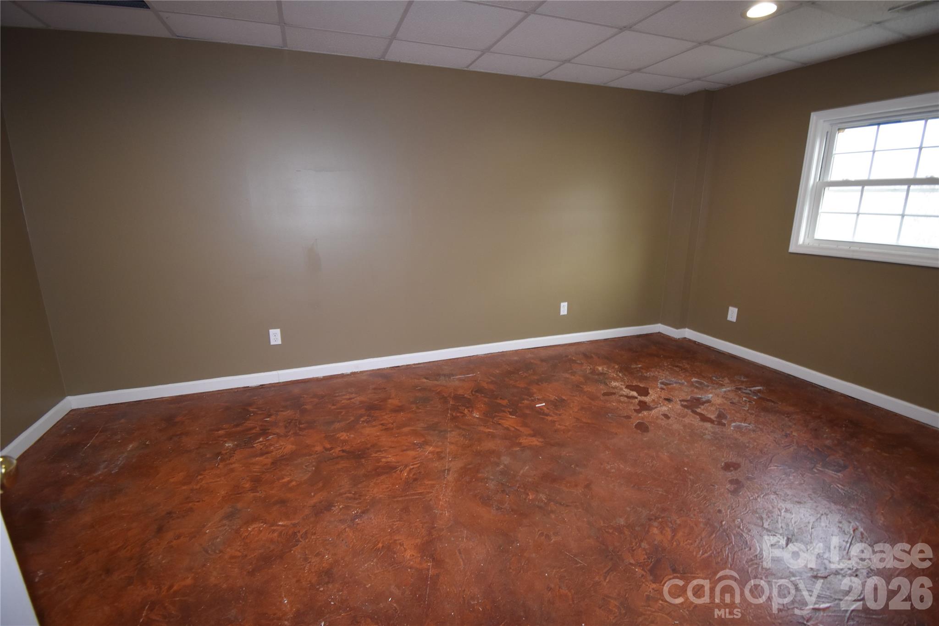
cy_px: 313
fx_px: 391
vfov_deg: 77.3
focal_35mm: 15
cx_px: 470
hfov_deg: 100.4
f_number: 4.5
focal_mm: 10
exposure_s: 1/60
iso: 800
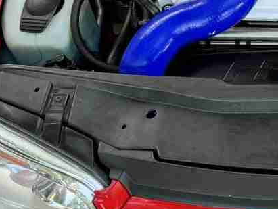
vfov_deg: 17.0
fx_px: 675
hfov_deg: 20.5
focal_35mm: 84
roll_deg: -0.4
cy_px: -24
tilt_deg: -43.3
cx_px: 397
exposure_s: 1/121
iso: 64
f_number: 1.78
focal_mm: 6.76
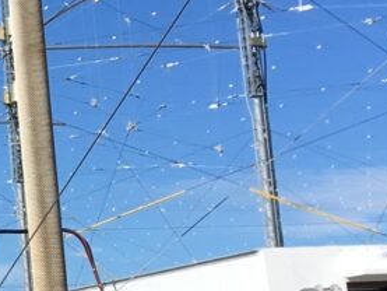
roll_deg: -0.4
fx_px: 1801
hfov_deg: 10.7
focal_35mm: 161
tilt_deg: +13.3
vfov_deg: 9.1
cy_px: -56
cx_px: -510
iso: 25
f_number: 2.2
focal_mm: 4.15
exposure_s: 1/1972
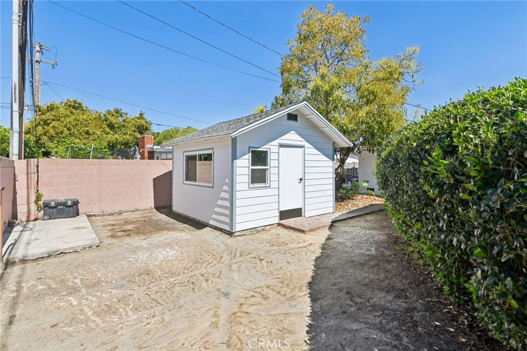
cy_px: 176
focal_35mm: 17
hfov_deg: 93.3
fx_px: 249
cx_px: 264
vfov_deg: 70.4
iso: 250
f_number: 22
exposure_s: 1/125
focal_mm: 17
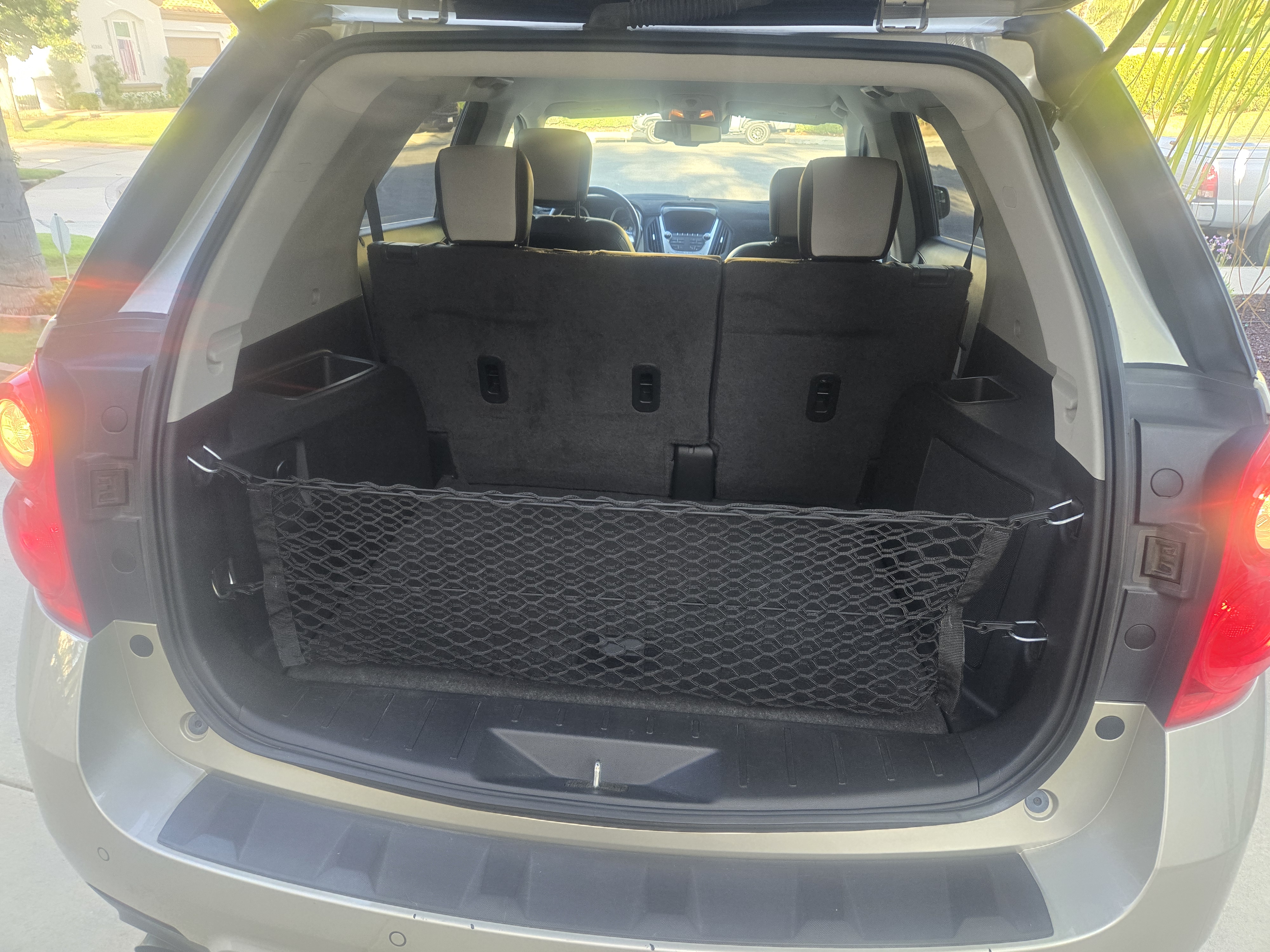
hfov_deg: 73.9
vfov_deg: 58.9
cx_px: 635
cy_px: 476
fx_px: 844
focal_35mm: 23
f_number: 1.8
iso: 160
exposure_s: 1/180
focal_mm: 5.4
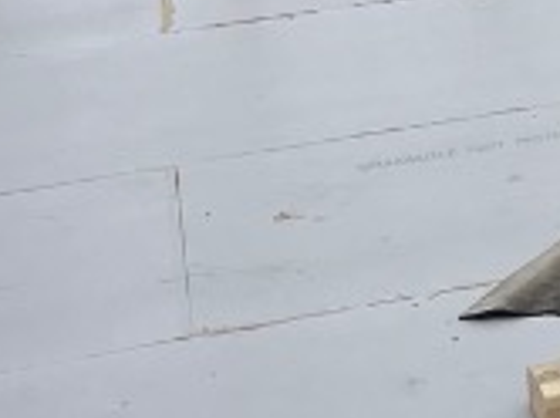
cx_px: 1457
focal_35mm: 188
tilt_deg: -4.5
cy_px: -708
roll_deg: +1.3
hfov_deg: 9.2
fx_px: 3037
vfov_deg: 7.2
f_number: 1.6
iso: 32
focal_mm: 4.2
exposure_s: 1/530
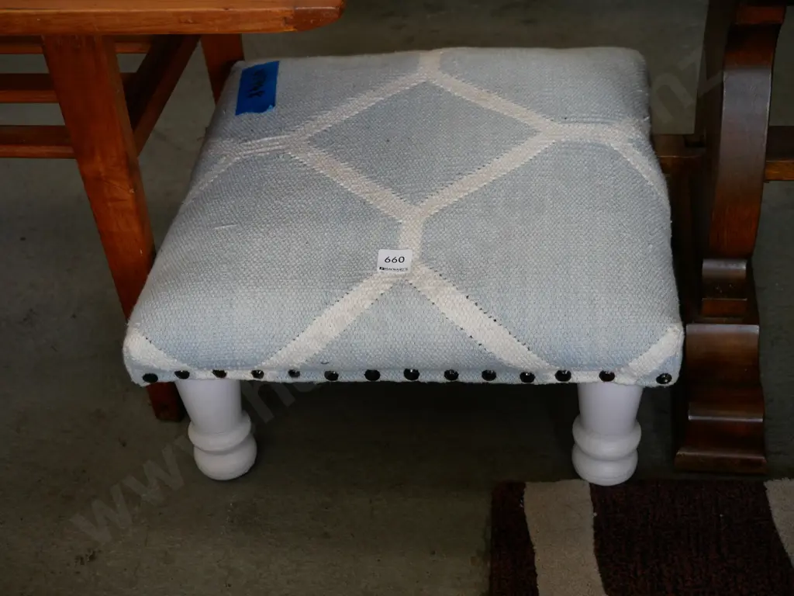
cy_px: 298
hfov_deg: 38.2
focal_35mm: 50
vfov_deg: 29.1
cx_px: 397
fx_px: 1147
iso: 500
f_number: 4.5
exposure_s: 1/60
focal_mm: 25
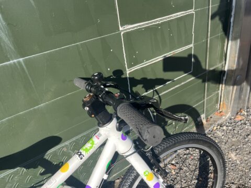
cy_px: 94
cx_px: 126
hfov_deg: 67.3
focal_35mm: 26
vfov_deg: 53.1
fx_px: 189
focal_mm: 5.1
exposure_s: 1/1163
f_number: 1.6
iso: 50
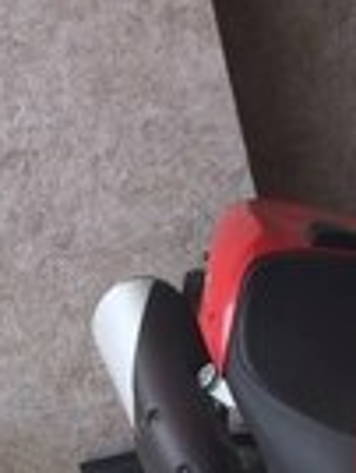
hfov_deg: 13.2
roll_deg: +10.1
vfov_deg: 16.4
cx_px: 504
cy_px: 755
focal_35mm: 107
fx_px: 1463
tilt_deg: -34.2
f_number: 2.2
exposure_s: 1/246
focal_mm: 4.15
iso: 32
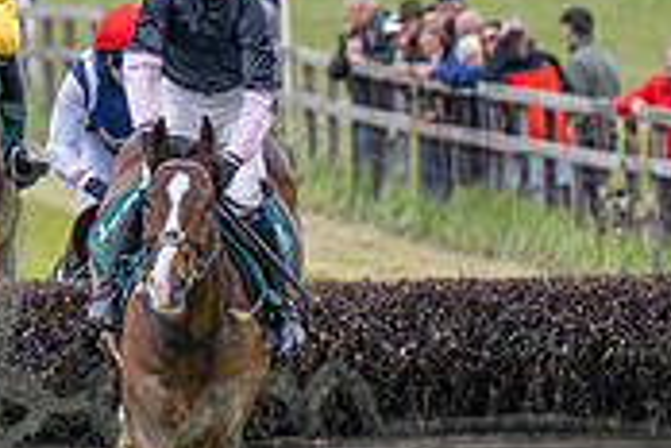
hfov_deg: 1.4
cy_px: 342
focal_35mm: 1471
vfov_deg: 0.9
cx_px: -395
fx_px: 27416
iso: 200
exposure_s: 1/1600
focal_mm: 175
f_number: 2.8
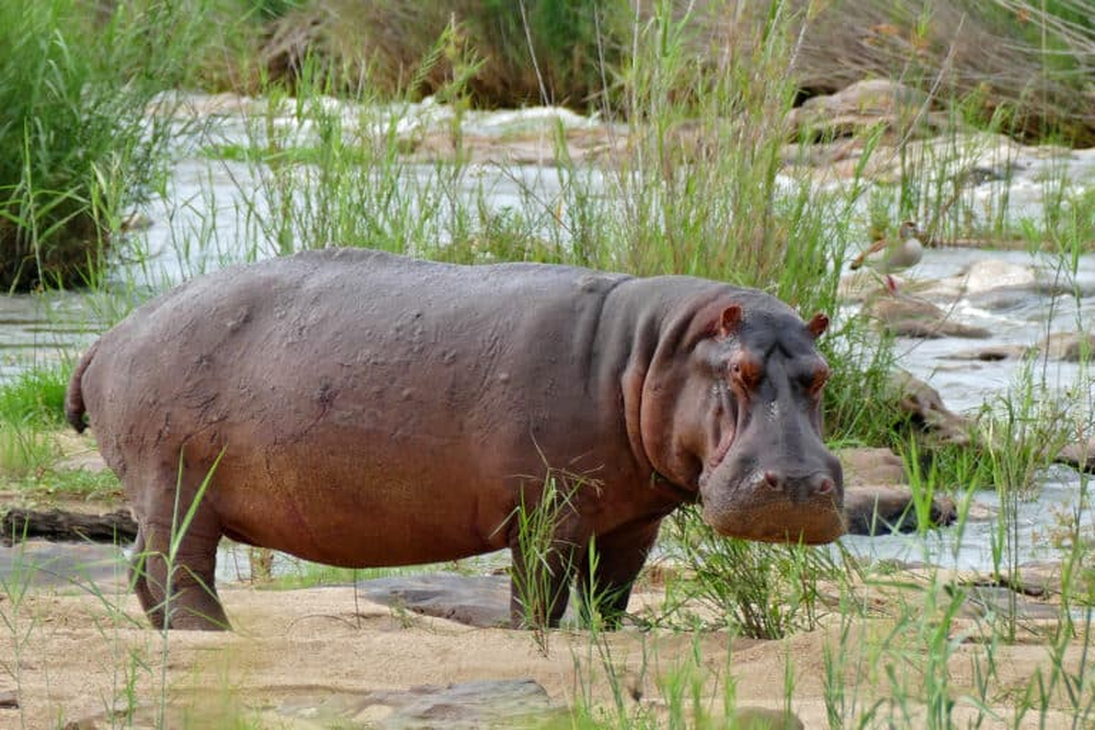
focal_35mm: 800
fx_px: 24331
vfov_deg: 1.7
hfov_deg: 2.6
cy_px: 365
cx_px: 548
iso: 125
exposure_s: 1/250
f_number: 4
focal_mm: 146
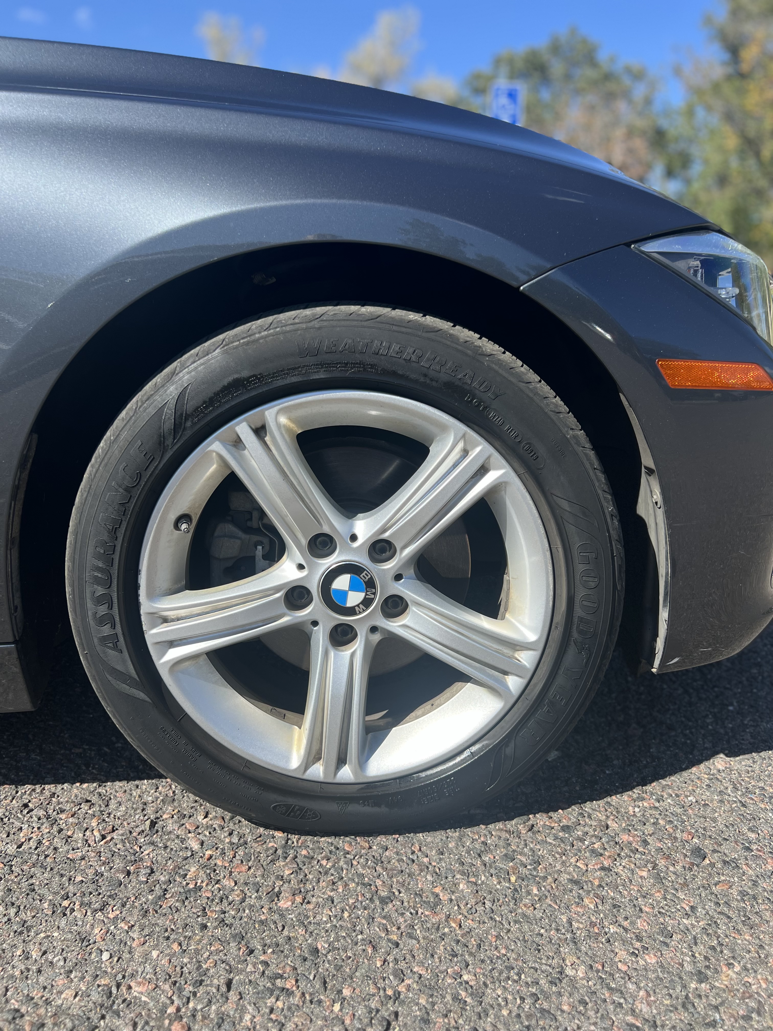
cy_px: 516
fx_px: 774
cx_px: 386
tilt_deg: -13.8
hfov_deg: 53.1
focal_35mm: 26
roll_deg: -0.7
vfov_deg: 67.3
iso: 50
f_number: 1.5
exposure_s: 1/2353
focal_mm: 5.7
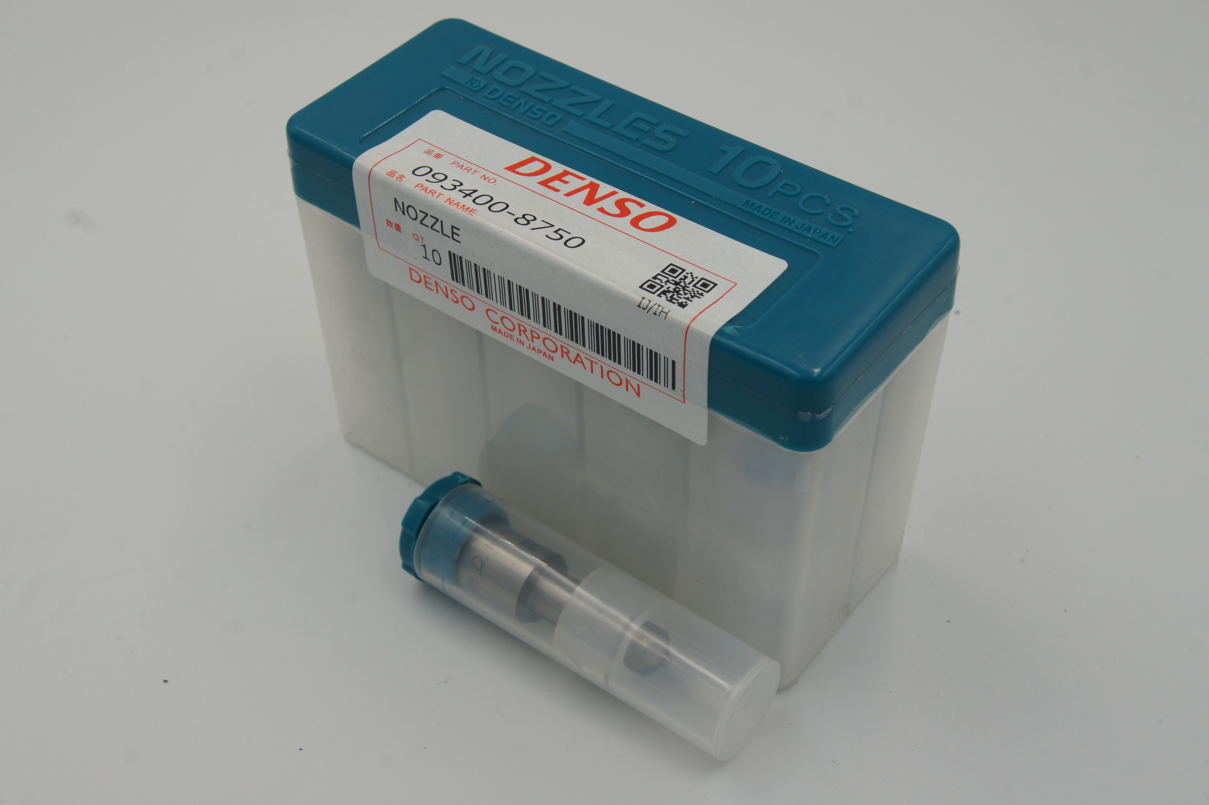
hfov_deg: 43.6
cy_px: 402
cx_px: 604
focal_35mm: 45
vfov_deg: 29.8
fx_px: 1510
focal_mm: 30
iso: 200
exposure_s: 1/80
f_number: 10
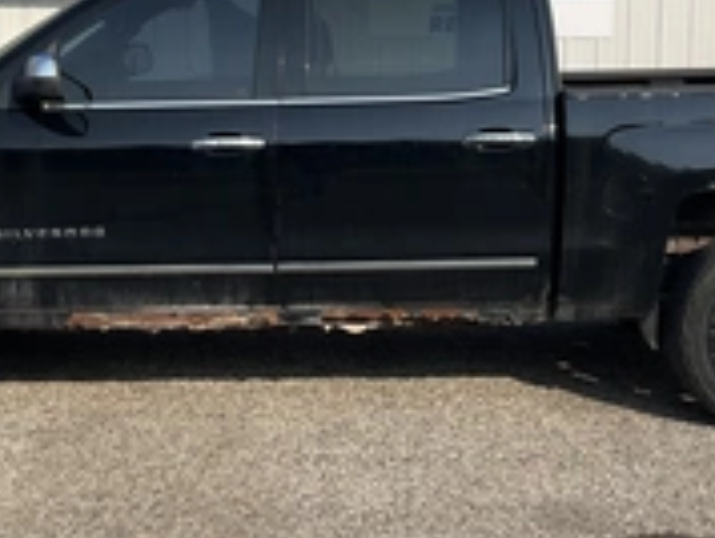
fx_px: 1344
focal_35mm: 65
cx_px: 358
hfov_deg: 29.8
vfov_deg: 22.6
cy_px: 197
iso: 25
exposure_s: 1/1912
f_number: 1.8
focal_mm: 3
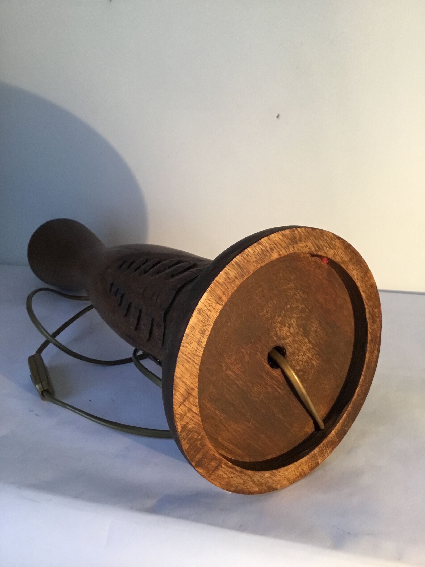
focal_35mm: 31
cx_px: 212
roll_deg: +2.6
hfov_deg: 45.4
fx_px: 507
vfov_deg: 58.4
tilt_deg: -17.0
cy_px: 284
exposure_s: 1/33
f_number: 2.4
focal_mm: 3.3
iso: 160
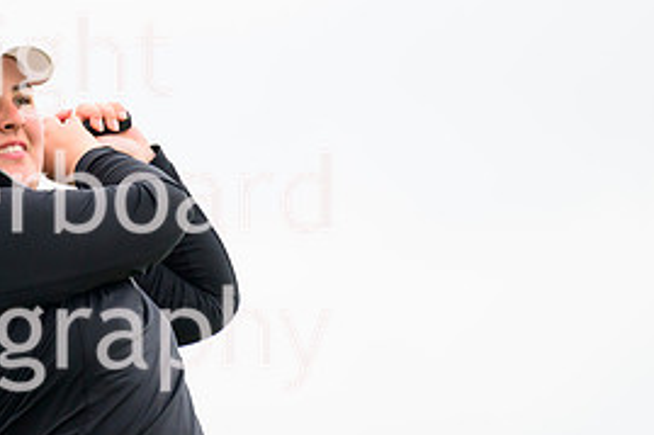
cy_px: 215
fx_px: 15686
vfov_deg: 1.6
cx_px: 22
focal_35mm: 864
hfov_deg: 2.4
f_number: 5.6
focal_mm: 400
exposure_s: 1/1600
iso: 1250
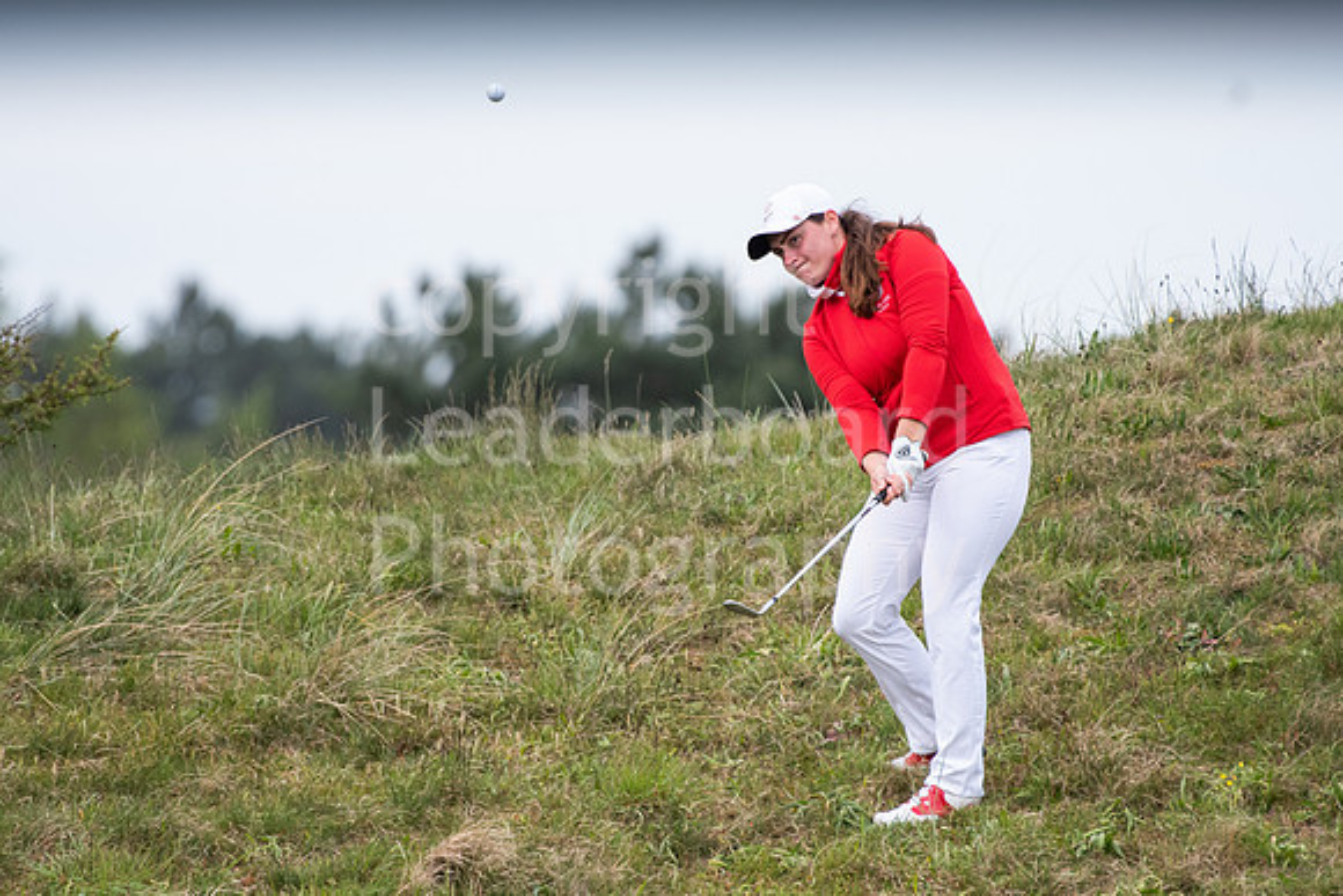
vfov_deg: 2.1
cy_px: 448
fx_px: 24626
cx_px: 672
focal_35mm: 660
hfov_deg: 3.1
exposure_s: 1/1250
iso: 1250
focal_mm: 440
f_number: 5.6
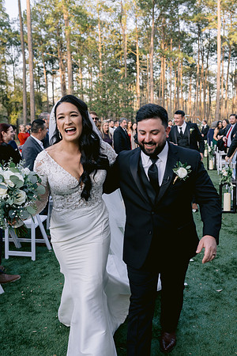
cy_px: 178
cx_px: 118
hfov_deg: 37.9
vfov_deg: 54.4
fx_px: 346
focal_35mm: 35
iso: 400
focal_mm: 35
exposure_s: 1/200
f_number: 5
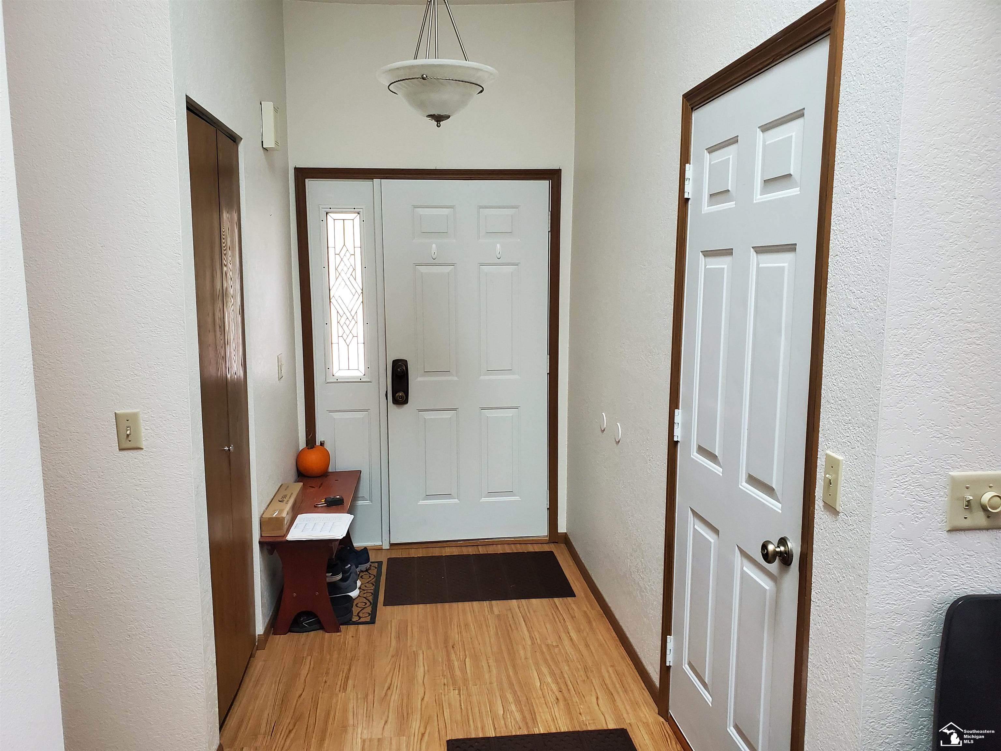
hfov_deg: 67.3
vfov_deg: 53.1
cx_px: 500
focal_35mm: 26
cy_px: 376
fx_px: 752
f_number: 2.4
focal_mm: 4.3
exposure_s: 1/40
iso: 400
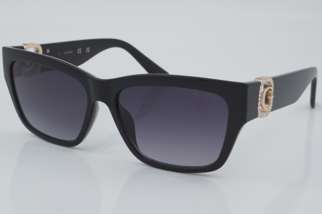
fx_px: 738
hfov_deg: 24.6
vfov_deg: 16.6
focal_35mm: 82
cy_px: 107
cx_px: 161
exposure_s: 1/4
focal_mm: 55
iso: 100
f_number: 32
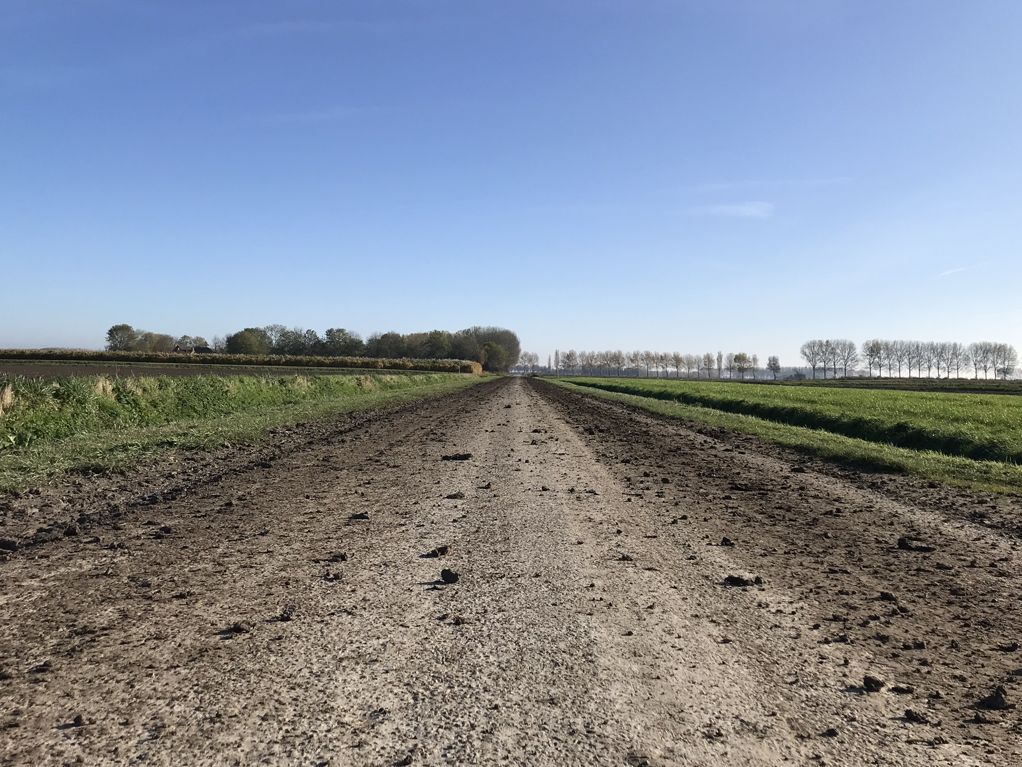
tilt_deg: +1.9
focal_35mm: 32
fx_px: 945
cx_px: 518
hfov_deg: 56.8
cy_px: 359
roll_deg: -1.3
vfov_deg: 44.1
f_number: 1.8
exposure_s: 1/3195
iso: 20
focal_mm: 3.99
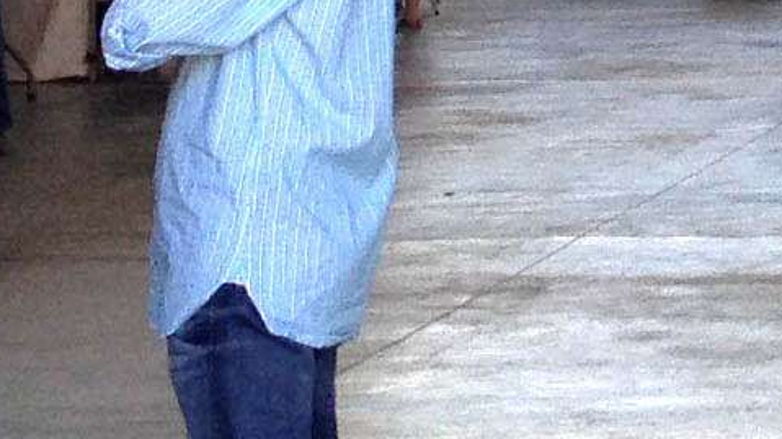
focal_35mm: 260
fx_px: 5389
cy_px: -540
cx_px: 1446
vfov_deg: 4.6
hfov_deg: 8.0
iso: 64
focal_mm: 4.28
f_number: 2.4
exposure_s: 1/120
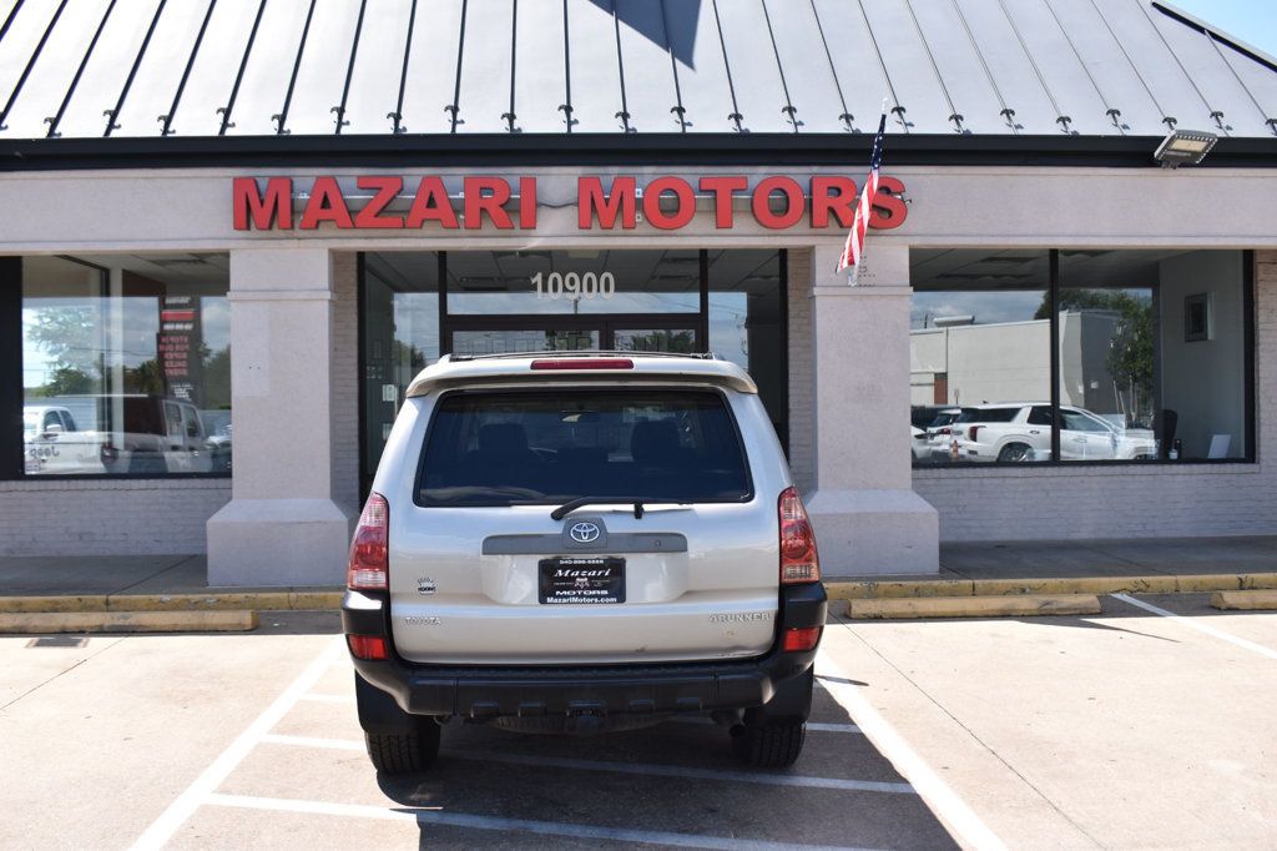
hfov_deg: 53.1
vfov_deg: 36.8
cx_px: 638
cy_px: 426
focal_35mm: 36
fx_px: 1277
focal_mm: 24
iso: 200
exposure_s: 1/400
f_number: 7.1
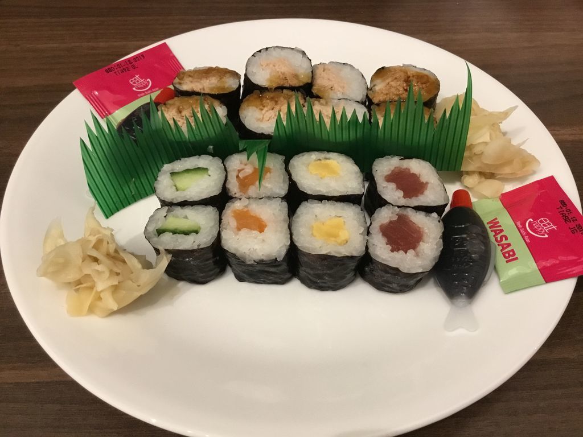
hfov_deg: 58.4
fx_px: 522
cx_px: 292
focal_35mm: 31
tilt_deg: -51.1
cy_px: 218
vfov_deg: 45.4
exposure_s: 1/33
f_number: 2.4
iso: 250
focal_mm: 3.3
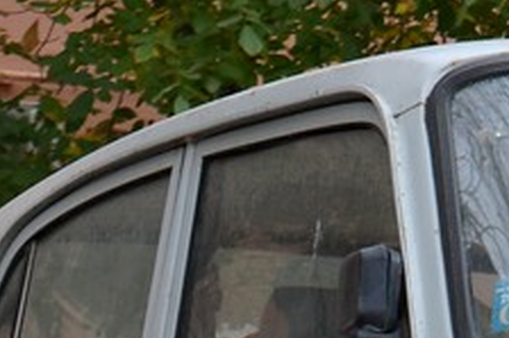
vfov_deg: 6.2
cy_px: 433
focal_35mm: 221
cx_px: 1029
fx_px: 3122
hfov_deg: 8.8
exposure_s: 1/125
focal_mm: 22
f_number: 5.6
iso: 200
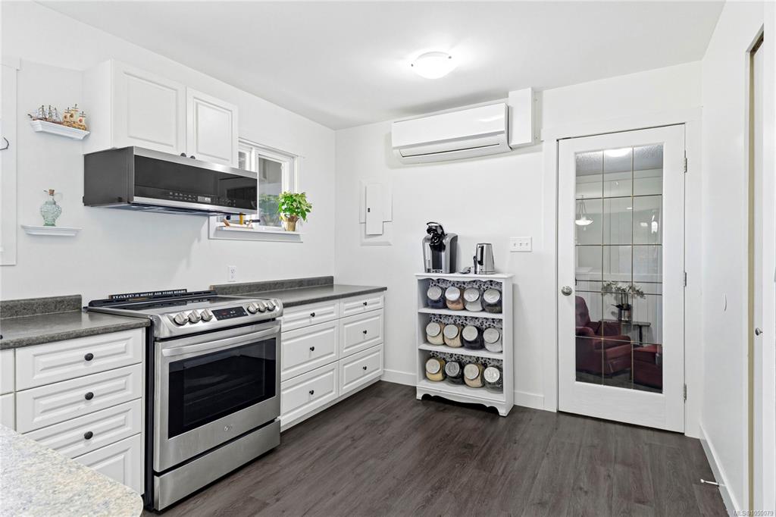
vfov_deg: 67.3
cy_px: 258
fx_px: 388
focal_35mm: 18
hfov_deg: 90.0
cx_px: 388
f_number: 8
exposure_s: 1/8
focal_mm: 12
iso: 320
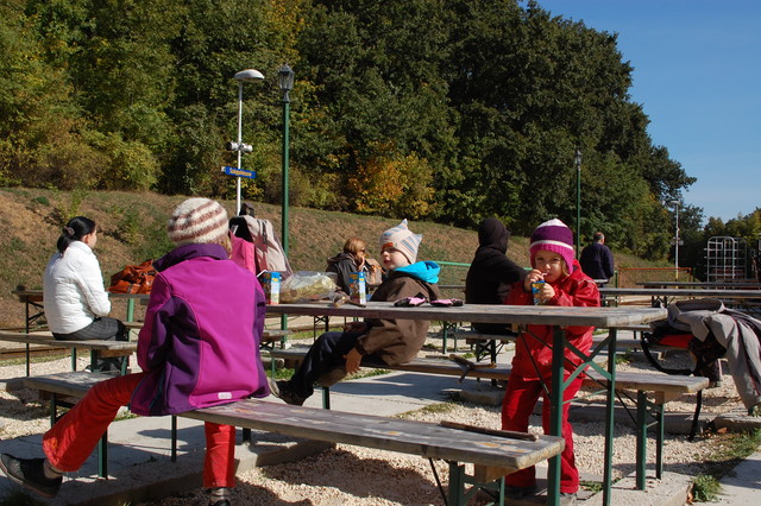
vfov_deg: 34.2
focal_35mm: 39
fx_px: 824
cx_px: 380
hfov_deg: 49.6
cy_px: 253
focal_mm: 26
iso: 200
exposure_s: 1/400
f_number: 10
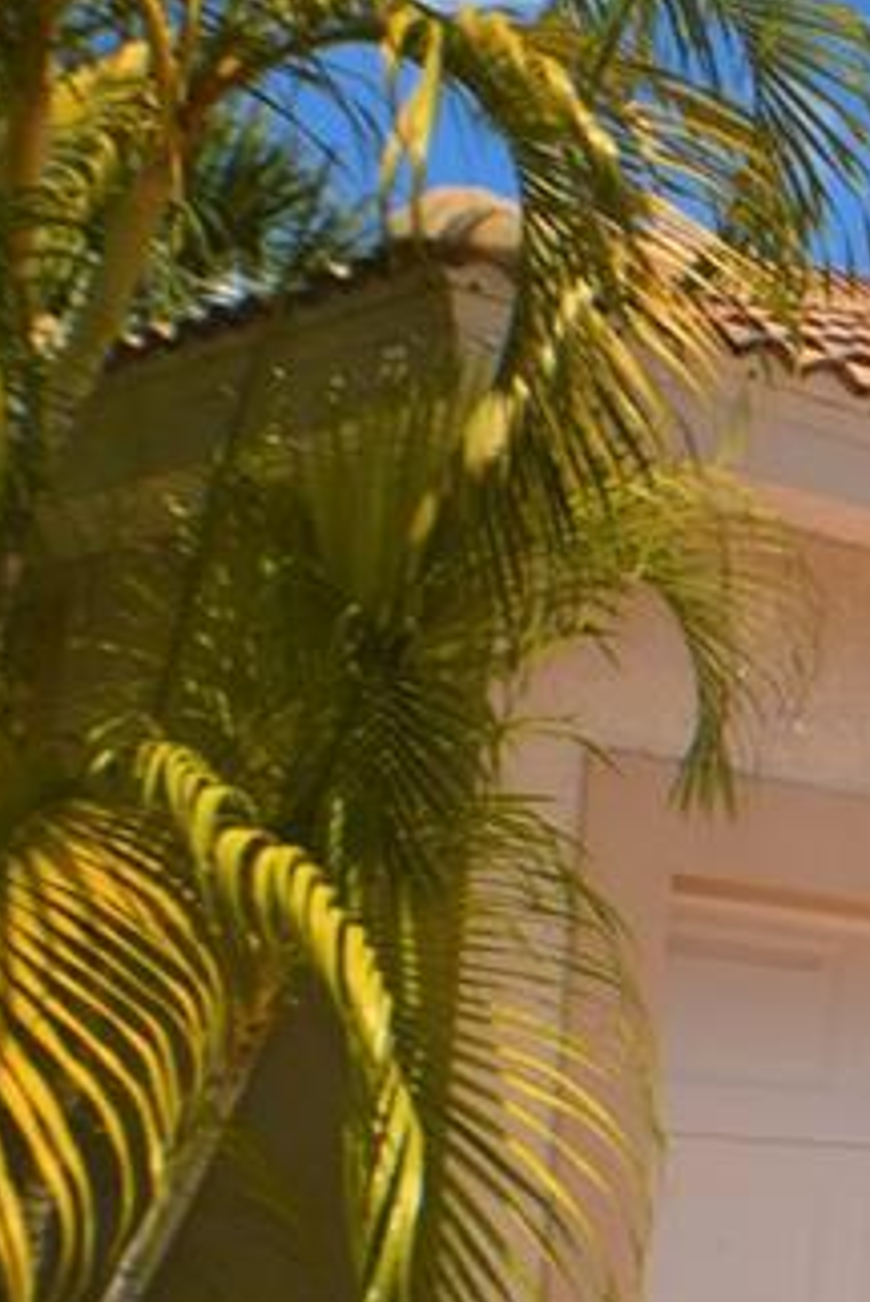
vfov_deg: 21.2
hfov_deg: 12.2
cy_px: 1024
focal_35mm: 95
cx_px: 1909
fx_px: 3436
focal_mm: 20
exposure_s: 1/200
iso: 100
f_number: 14
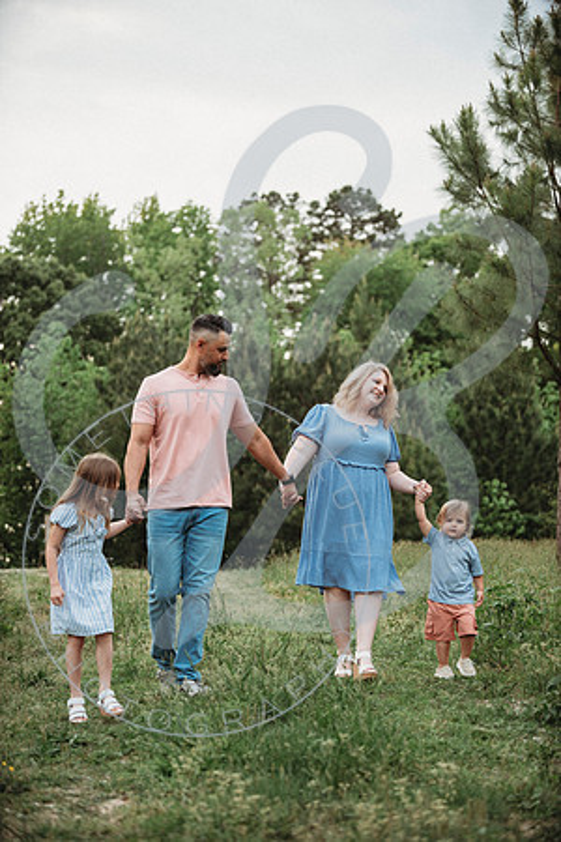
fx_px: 1636
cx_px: 280
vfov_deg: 28.8
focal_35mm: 70
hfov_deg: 19.5
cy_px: 421
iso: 200
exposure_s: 1/200
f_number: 2.8
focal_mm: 70
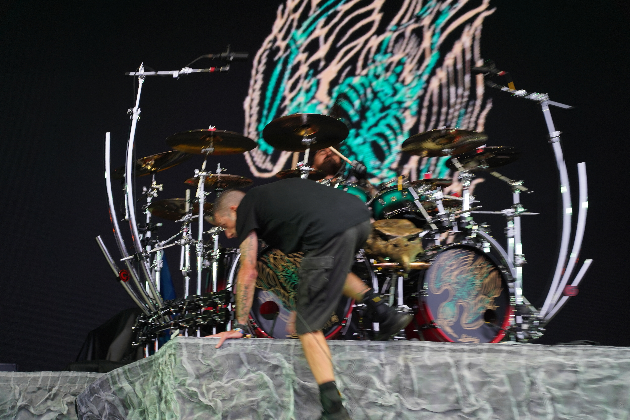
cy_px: 210
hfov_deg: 20.0
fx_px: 1785
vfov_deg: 13.4
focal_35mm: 102
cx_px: 315
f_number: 4
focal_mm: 102
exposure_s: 1/125
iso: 400
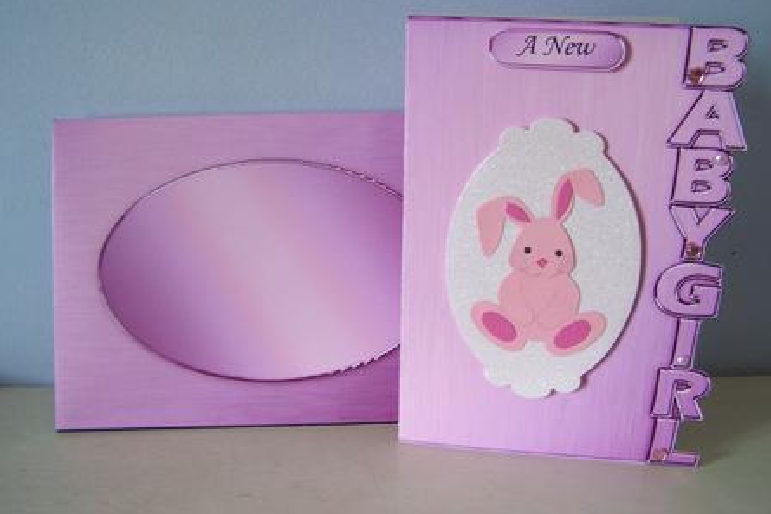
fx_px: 857
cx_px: 388
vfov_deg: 33.4
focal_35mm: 40
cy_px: 227
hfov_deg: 48.4
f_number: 2.8
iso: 140
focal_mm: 6.3
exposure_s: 1/15
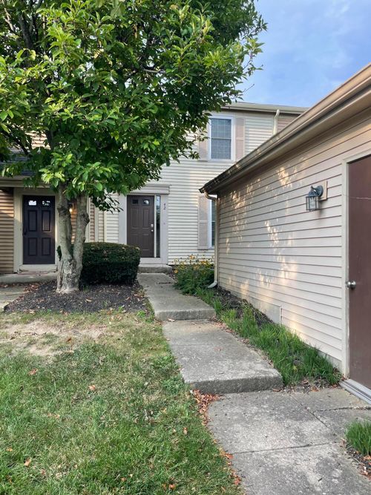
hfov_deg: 53.0
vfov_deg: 67.3
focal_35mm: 26
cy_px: 248
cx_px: 186
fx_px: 372
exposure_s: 1/578
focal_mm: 4.2
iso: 32
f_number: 1.6
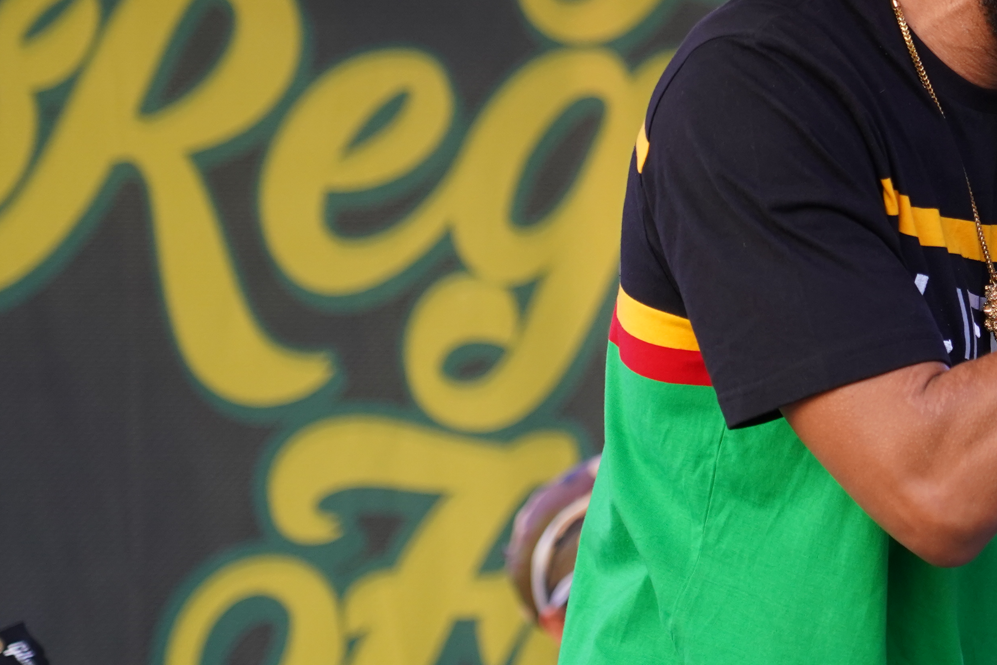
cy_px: 20
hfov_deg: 8.1
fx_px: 7006
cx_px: 896
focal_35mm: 253
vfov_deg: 5.4
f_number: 4
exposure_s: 1/160
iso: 1000
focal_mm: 105
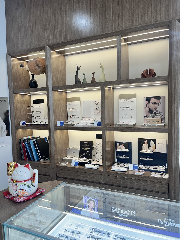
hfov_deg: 53.1
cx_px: 90
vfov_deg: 67.3
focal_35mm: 26
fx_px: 180
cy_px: 120
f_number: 1.6
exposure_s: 1/116
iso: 40
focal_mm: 5.1
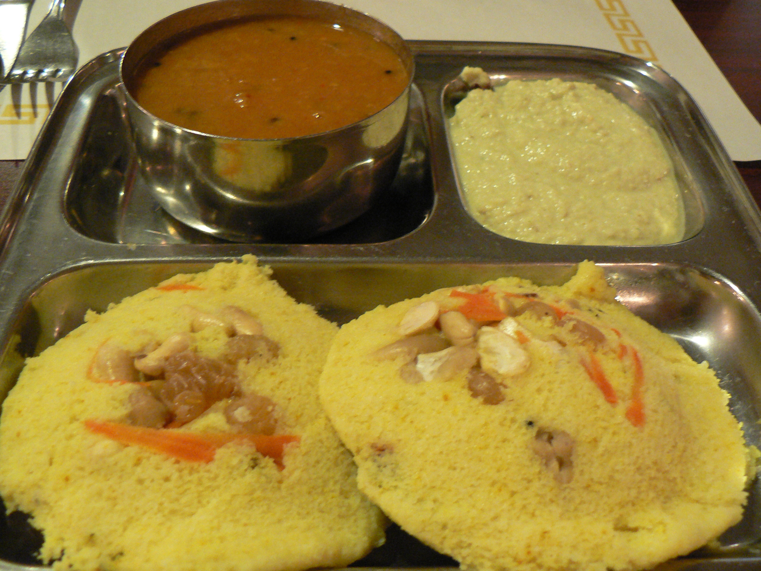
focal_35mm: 36
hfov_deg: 51.4
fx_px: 791
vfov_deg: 39.7
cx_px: 380
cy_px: 286
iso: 200
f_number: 2.8
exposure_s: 1/4
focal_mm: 6
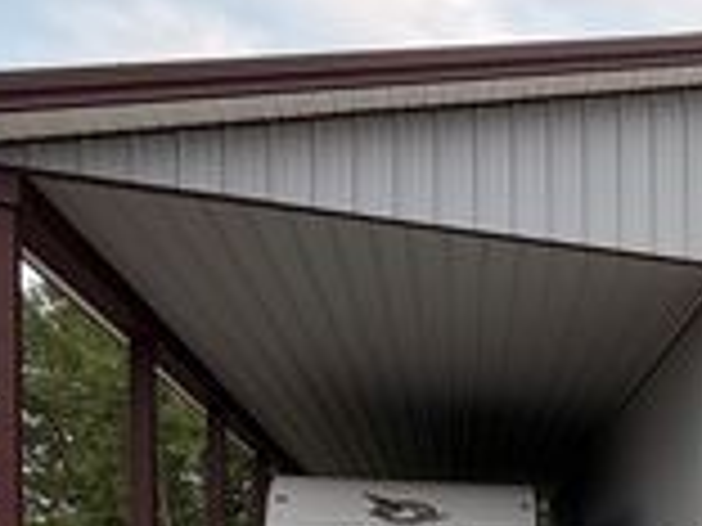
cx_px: 774
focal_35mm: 45
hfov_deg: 35.8
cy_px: 605
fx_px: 913
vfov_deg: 28.6
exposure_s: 1/770
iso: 40
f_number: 2.2
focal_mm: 2.22
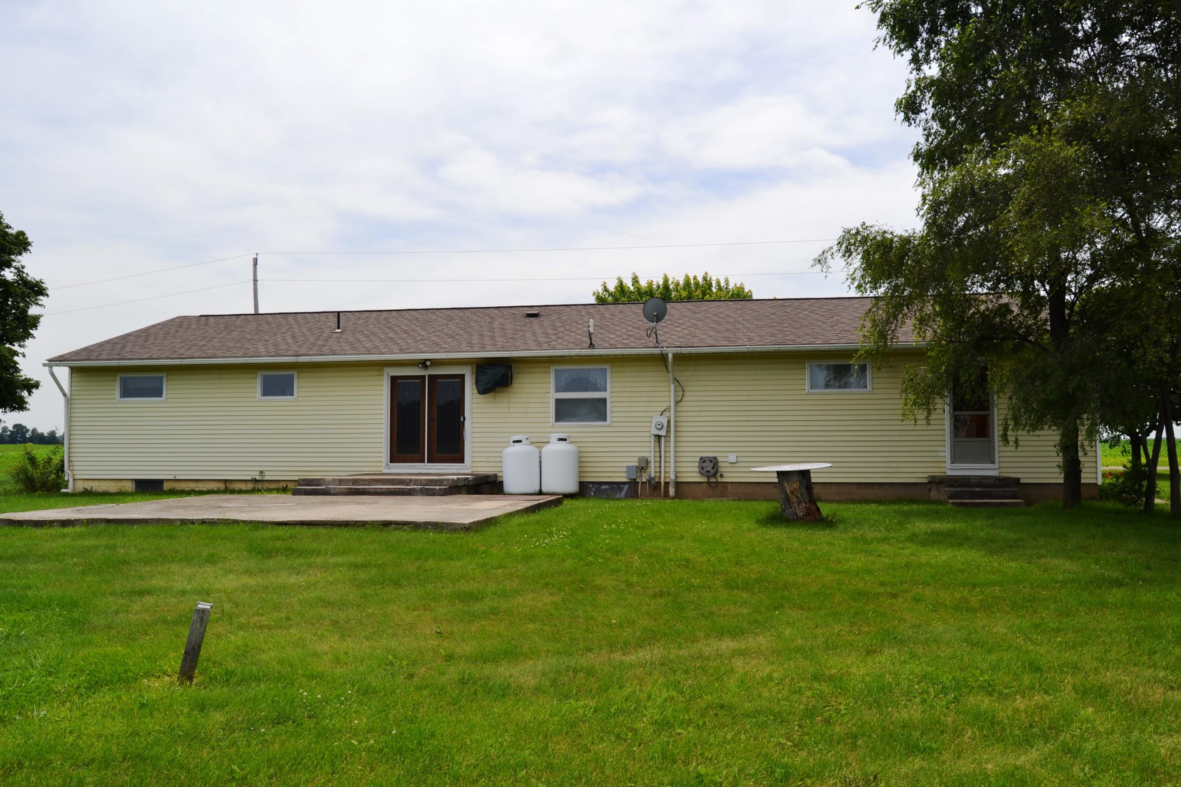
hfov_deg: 67.4
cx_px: 590
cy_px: 394
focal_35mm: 27
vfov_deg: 47.9
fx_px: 886
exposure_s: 1/200
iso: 100
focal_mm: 18
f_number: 10
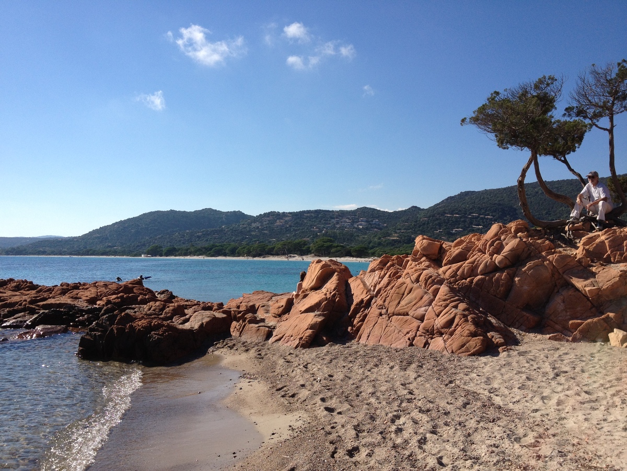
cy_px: 236
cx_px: 314
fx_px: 634
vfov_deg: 40.7
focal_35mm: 35
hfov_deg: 52.6
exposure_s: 1/2404
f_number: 2.4
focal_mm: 4.28
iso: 64
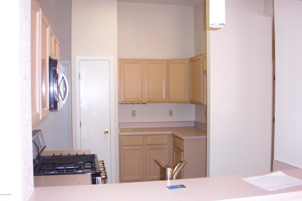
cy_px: 100
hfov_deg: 54.4
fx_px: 294
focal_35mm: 35
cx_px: 151
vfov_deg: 37.9
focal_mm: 7.5
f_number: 2.8
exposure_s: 1/30
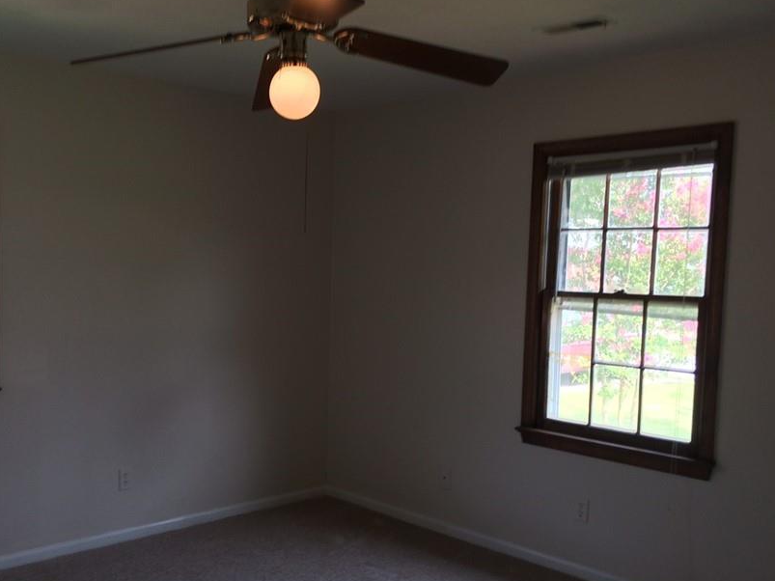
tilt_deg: -6.7
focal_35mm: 37
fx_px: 828
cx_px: 290
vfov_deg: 38.6
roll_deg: +0.1
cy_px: 325
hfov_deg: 49.6
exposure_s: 1/60
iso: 32
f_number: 2.2
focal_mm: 4.15
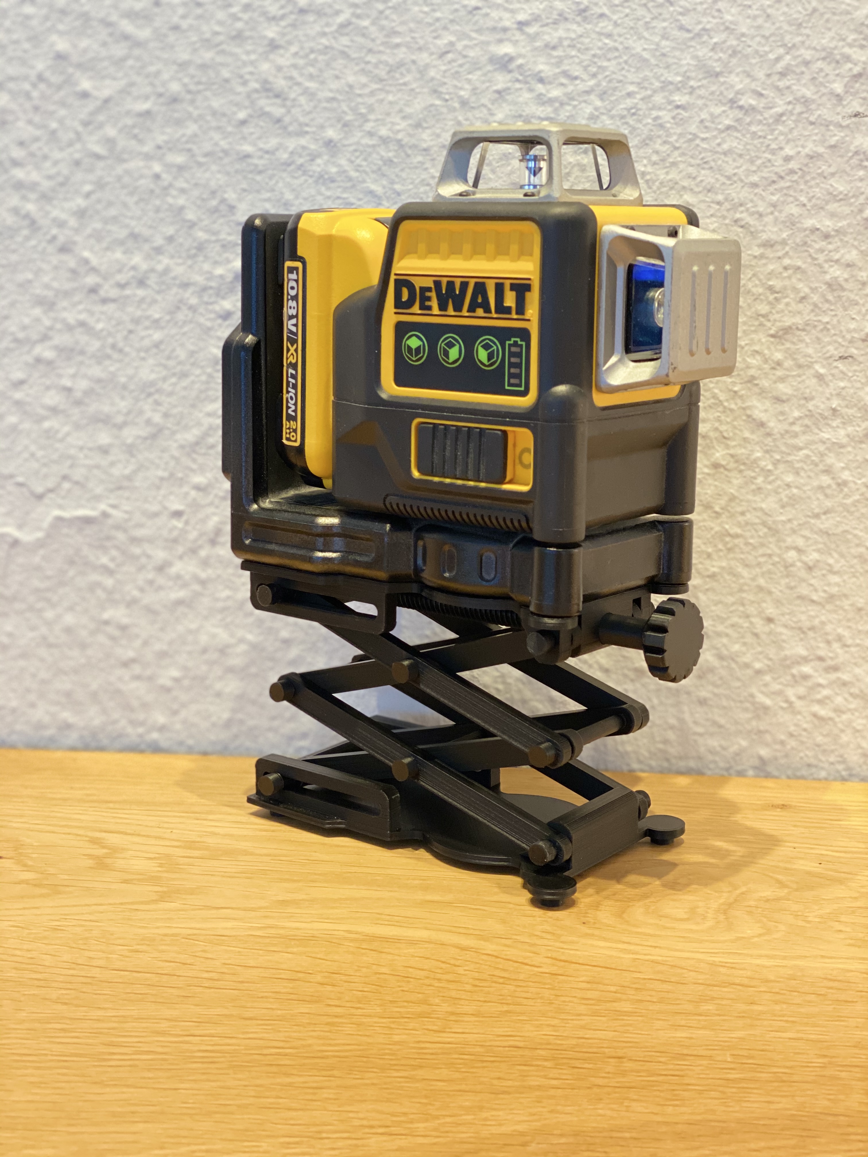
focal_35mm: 52
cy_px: 578
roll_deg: -0.2
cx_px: 434
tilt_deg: -12.7
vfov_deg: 36.8
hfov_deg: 28.0
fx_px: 1739
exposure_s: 1/40
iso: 400
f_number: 2
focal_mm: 6
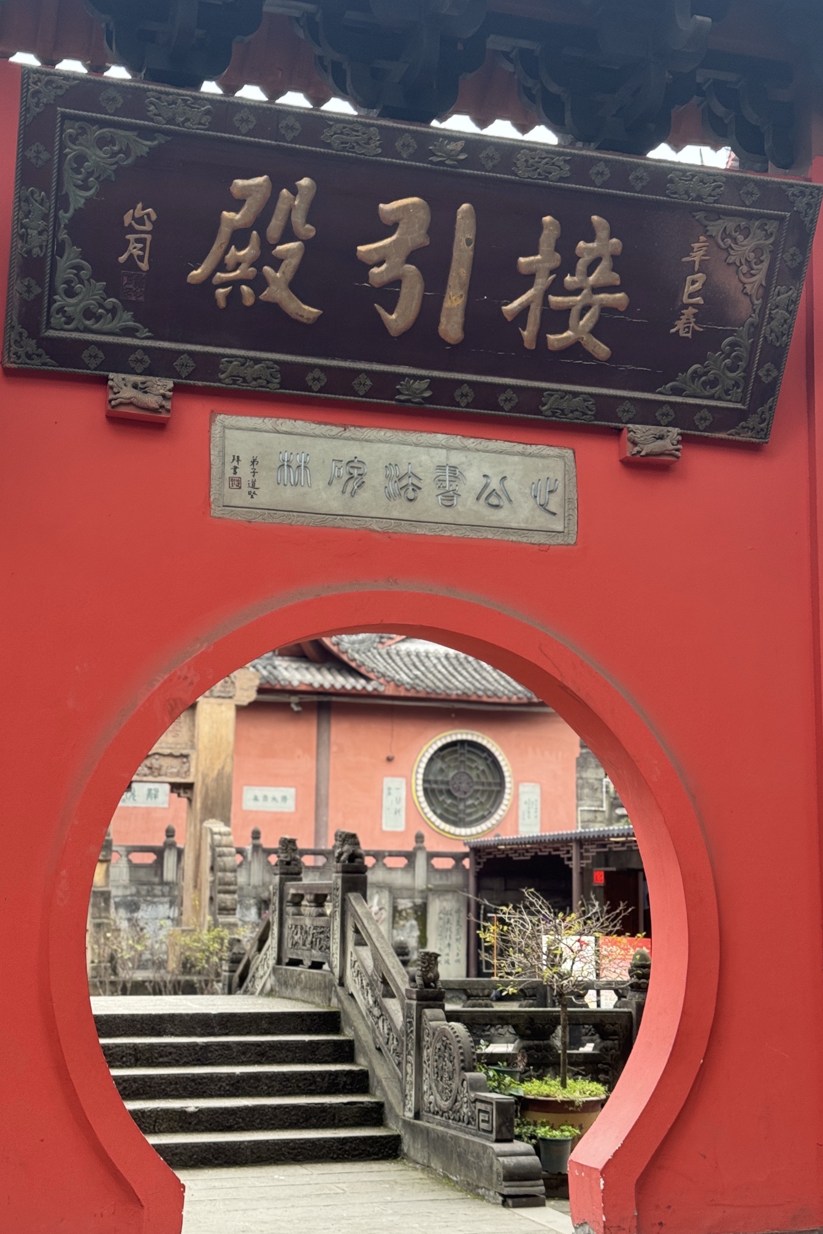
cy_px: 617
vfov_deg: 39.6
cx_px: 391
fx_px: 1714
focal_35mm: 50
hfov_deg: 27.0
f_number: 1.78
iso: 80
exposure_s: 1/153
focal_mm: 6.76
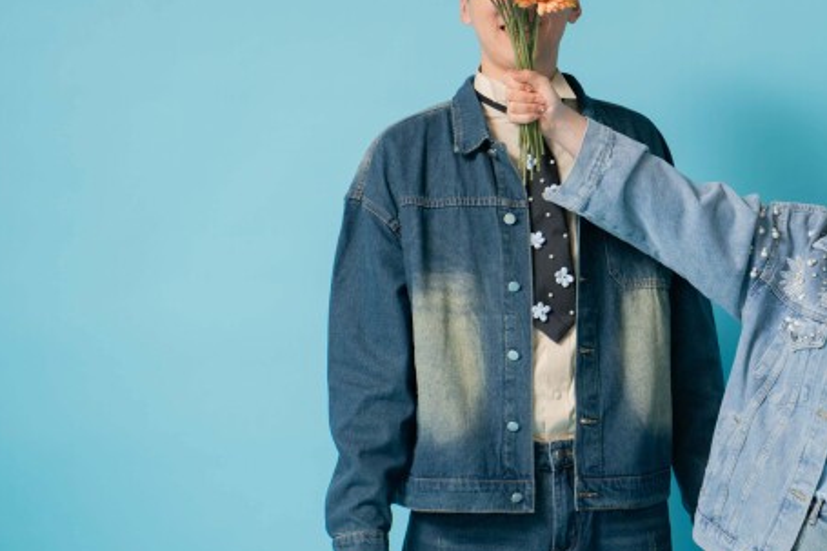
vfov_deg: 10.4
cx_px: 707
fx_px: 3031
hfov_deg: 15.4
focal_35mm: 132
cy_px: 186
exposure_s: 1/160
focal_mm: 75
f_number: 2.8
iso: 640
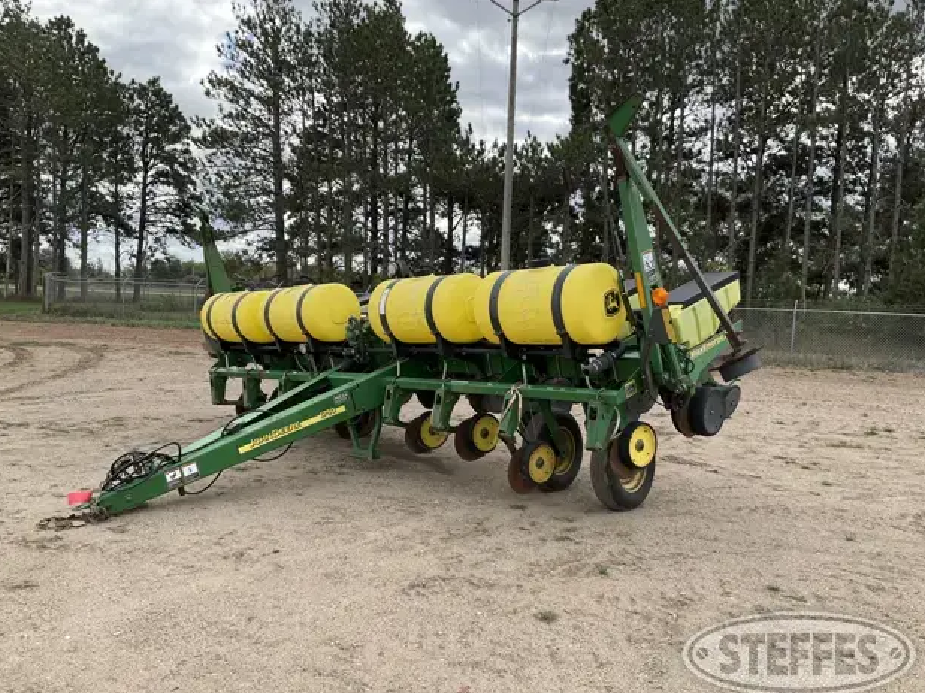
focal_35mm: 30
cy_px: 355
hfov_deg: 60.0
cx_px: 469
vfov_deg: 46.8
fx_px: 801
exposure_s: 1/898
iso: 25
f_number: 1.8
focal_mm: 3
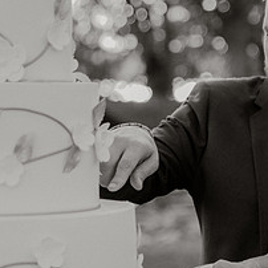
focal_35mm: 176
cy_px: 138
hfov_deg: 9.8
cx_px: 283
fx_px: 1542
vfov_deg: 9.9
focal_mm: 70
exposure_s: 1/1600
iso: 640
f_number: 2.8
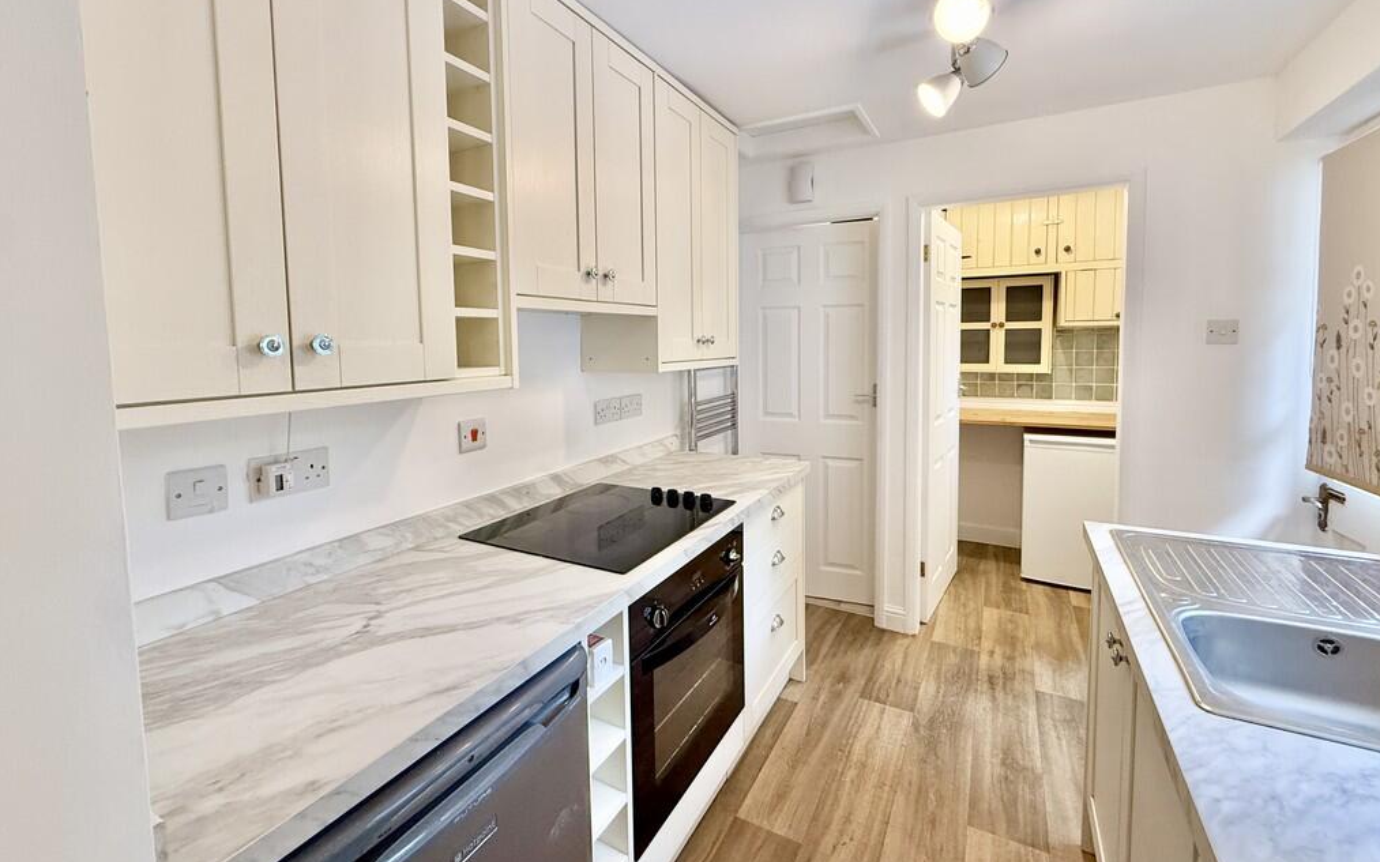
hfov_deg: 101.5
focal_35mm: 15
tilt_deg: -3.3
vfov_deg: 74.5
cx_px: 695
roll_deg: +2.0
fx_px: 564
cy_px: 377
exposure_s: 1/100
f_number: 2.2
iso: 320
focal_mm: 2.22
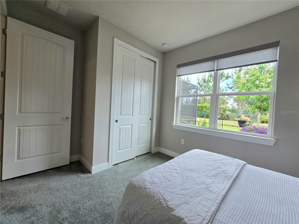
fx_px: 112
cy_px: 112
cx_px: 150
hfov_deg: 106.2
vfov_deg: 89.9
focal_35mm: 13
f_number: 2.2
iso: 50
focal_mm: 2.2
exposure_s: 1/156
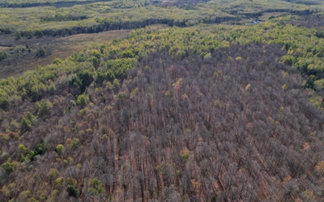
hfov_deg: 77.2
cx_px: 165
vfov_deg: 52.9
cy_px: 104
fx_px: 203
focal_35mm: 23
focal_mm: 8.38
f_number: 2.8
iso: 100
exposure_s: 1/30
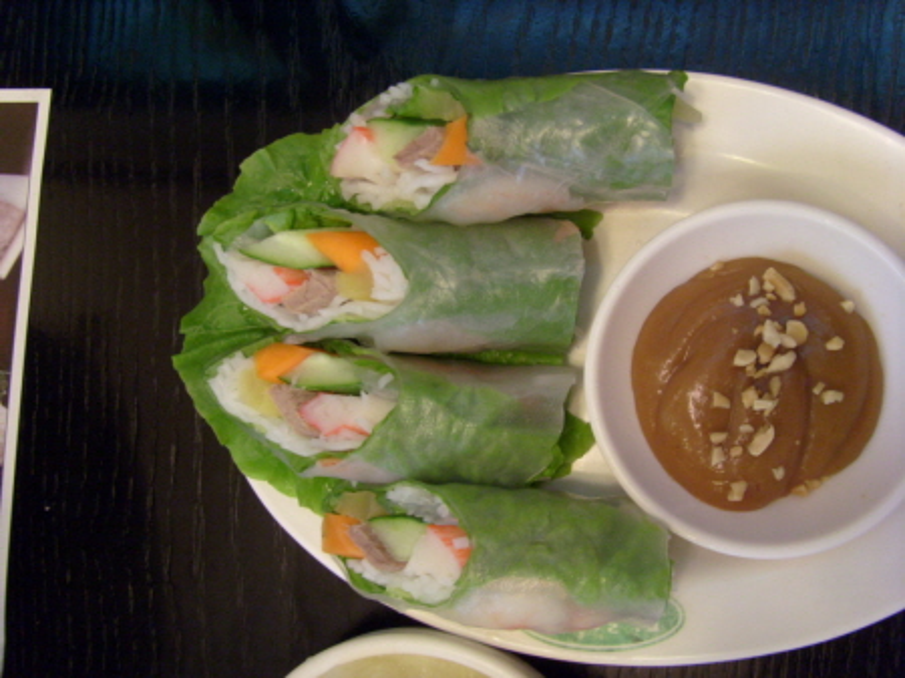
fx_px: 941
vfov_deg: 39.6
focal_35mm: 36
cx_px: 452
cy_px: 339
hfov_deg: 51.4
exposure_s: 1/20
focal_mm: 6
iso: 200
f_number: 3.5
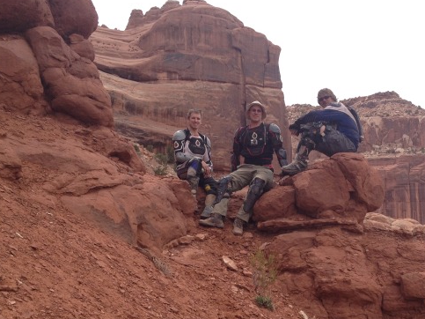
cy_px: 225
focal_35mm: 58
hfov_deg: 33.1
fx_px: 712
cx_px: 255
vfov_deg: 25.0
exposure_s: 1/1175
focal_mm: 4.28
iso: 50
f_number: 2.4
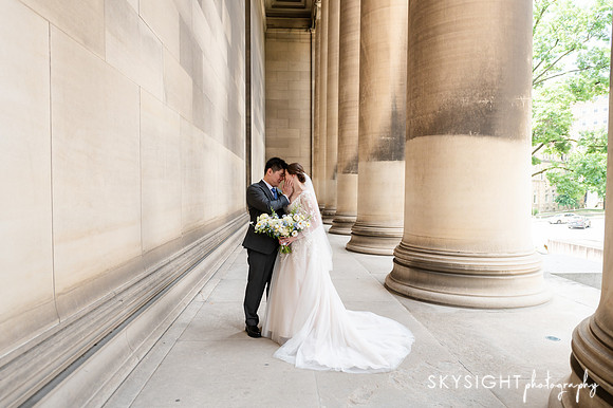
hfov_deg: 72.5
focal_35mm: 25
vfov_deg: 52.0
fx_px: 418
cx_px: 306
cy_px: 204
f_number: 2.8
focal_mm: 24
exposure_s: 1/1000
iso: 500
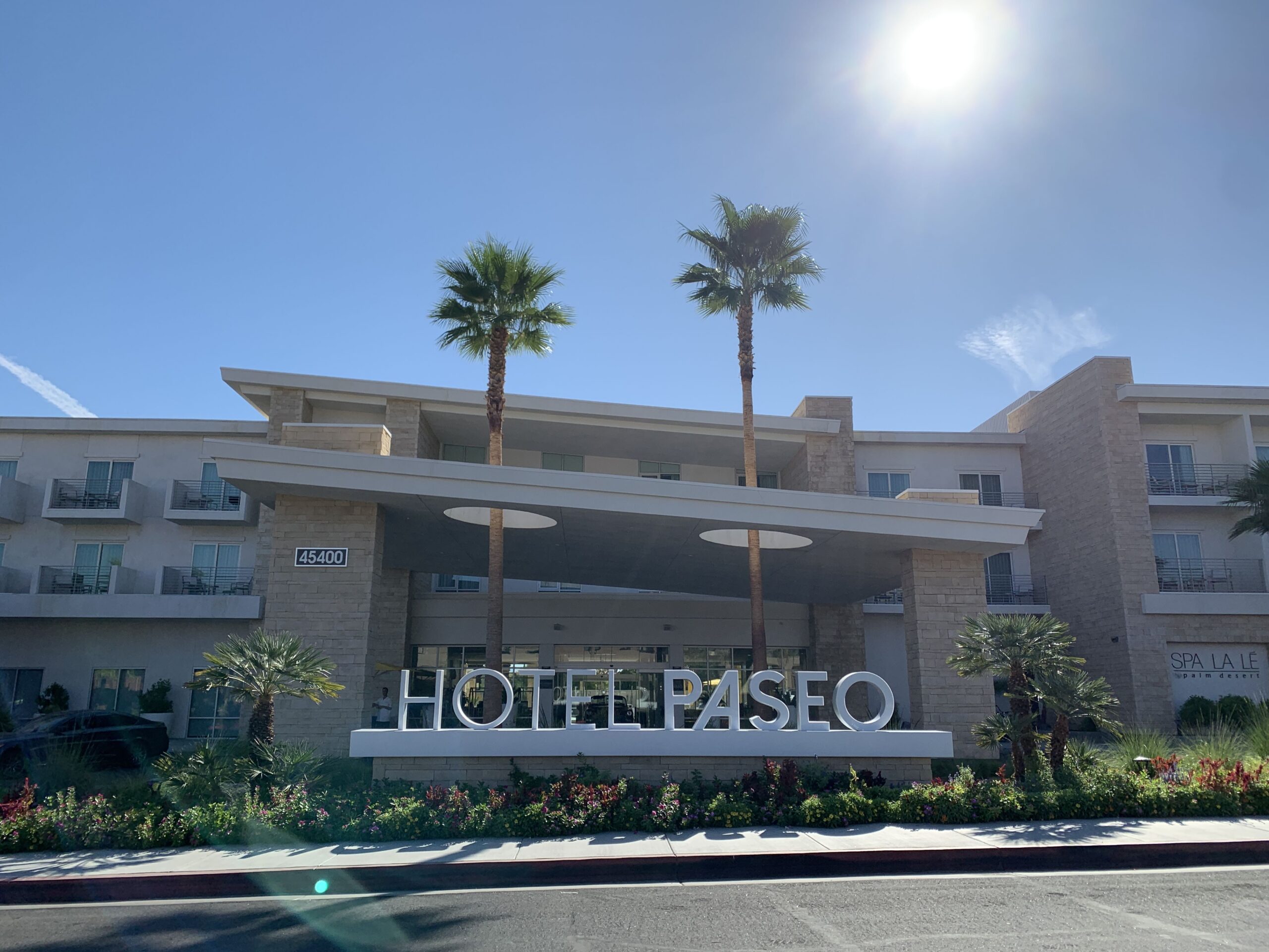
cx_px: 634
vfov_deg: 53.1
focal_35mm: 26
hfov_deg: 67.3
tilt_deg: +14.2
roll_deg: -0.8
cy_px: 476
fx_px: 953
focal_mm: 4.25
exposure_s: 1/3650
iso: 25
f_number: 1.8
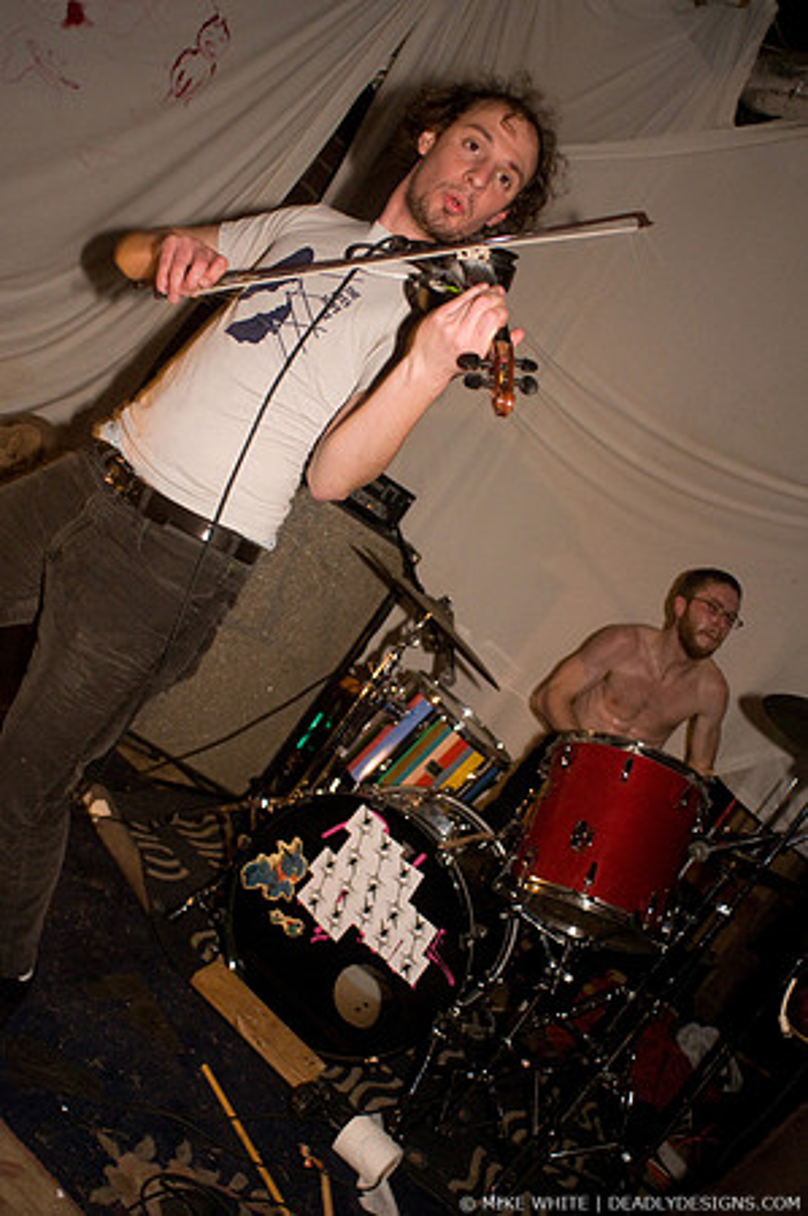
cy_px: 608
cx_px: 404
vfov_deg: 62.0
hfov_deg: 43.5
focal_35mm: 30
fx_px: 1012
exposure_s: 1/50
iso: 1250
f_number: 2.8
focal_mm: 20
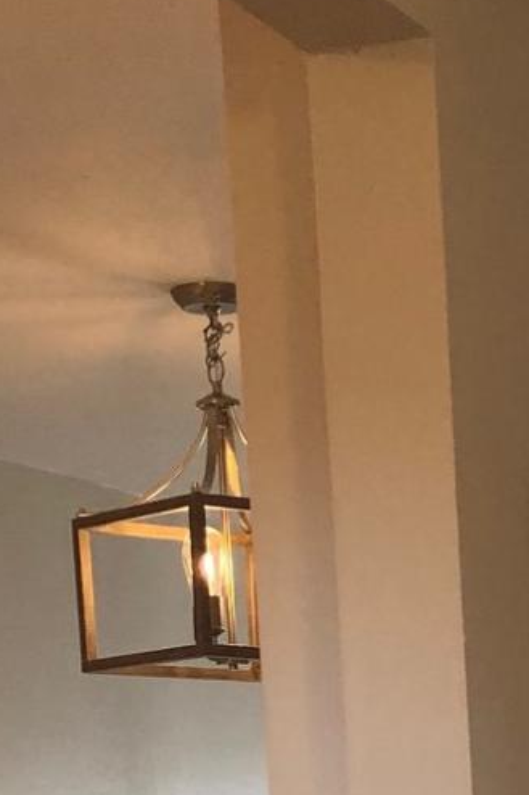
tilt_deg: -8.1
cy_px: 1250
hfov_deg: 11.2
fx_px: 2603
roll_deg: +1.5
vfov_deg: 15.7
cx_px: 759
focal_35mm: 118
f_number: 1.8
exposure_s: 1/40
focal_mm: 3.99
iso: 25
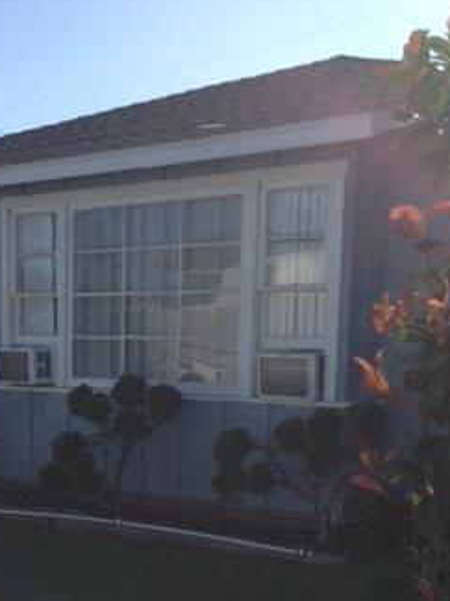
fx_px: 1198
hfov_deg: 21.0
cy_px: 460
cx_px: 93
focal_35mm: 69
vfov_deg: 27.7
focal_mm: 4.28
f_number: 2.4
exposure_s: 1/1972
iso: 50
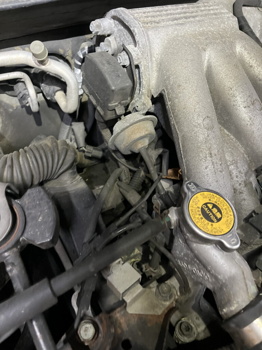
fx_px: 262
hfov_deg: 53.1
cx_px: 131
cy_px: 175
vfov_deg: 67.3
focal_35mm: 26
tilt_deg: -52.5
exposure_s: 1/30
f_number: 1.6
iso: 500
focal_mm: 5.1
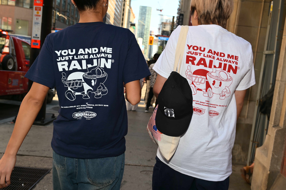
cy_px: 95
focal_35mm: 35
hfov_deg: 54.5
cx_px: 143
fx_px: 278
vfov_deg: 37.8
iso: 100
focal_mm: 35
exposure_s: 1/125
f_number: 5.6
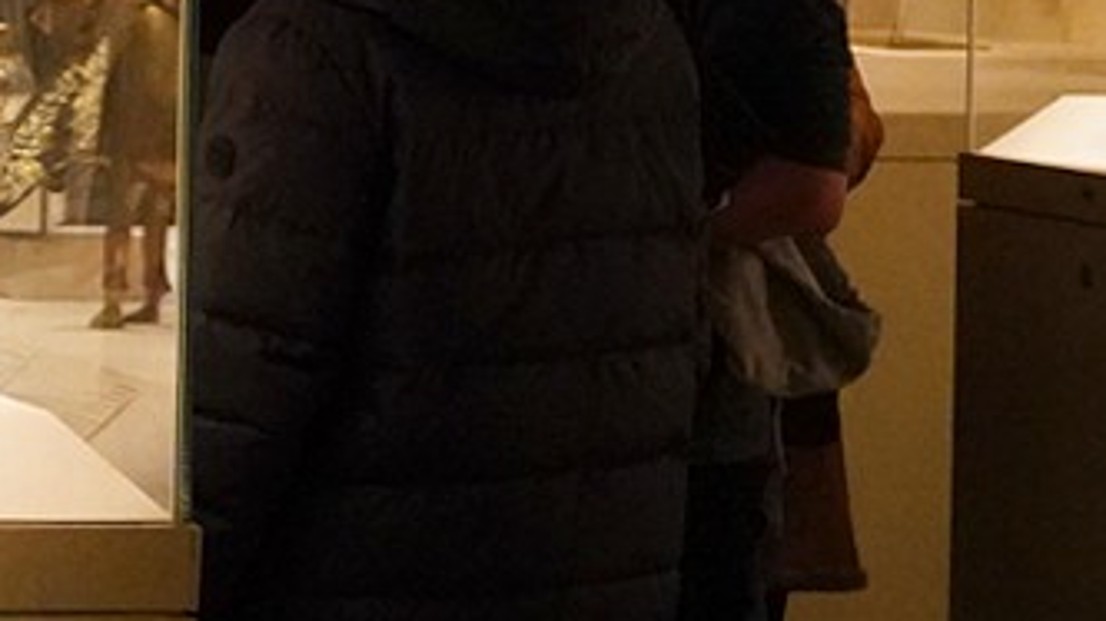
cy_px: 53
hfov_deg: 9.2
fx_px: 6273
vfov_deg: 5.7
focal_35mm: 214
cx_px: -1388
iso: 8000
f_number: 5.6
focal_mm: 34
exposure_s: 1/100
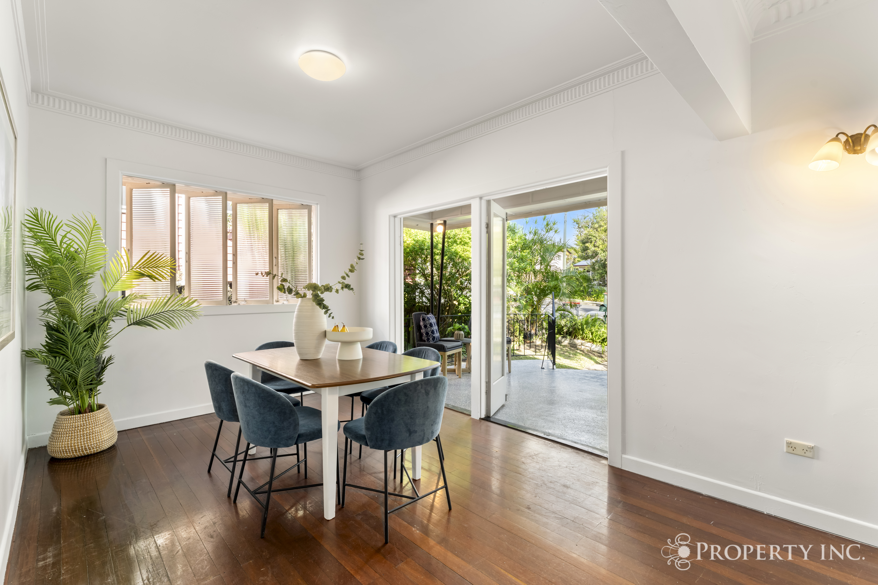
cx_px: 439
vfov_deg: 74.1
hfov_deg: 97.1
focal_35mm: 16
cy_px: 292
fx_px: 388
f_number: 10
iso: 320
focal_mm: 15.9
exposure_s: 1/3
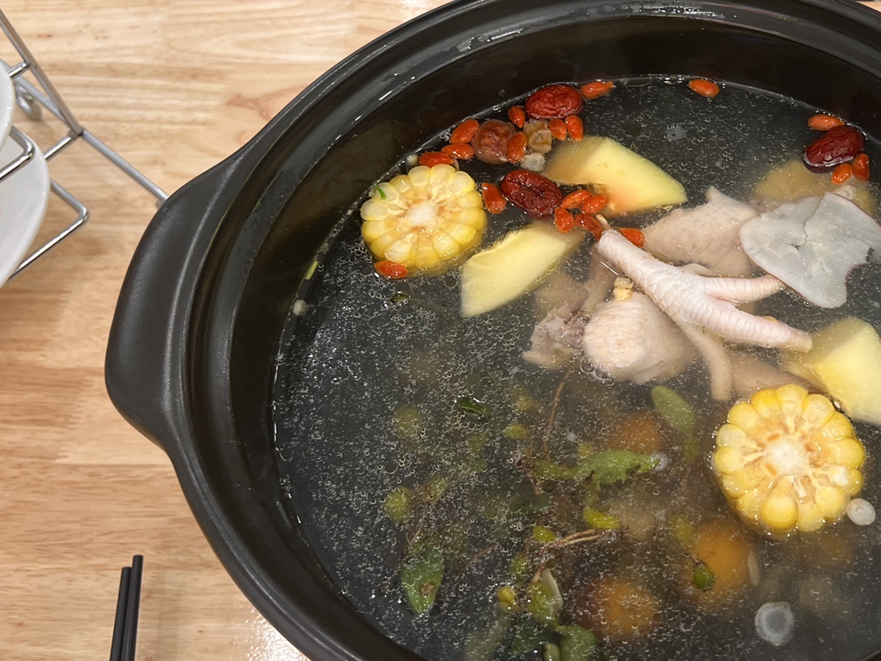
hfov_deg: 43.6
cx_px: 640
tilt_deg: -58.4
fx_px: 1069
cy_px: 282
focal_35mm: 42
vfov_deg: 34.3
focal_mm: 5.7
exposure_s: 1/100
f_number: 1.5
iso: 125
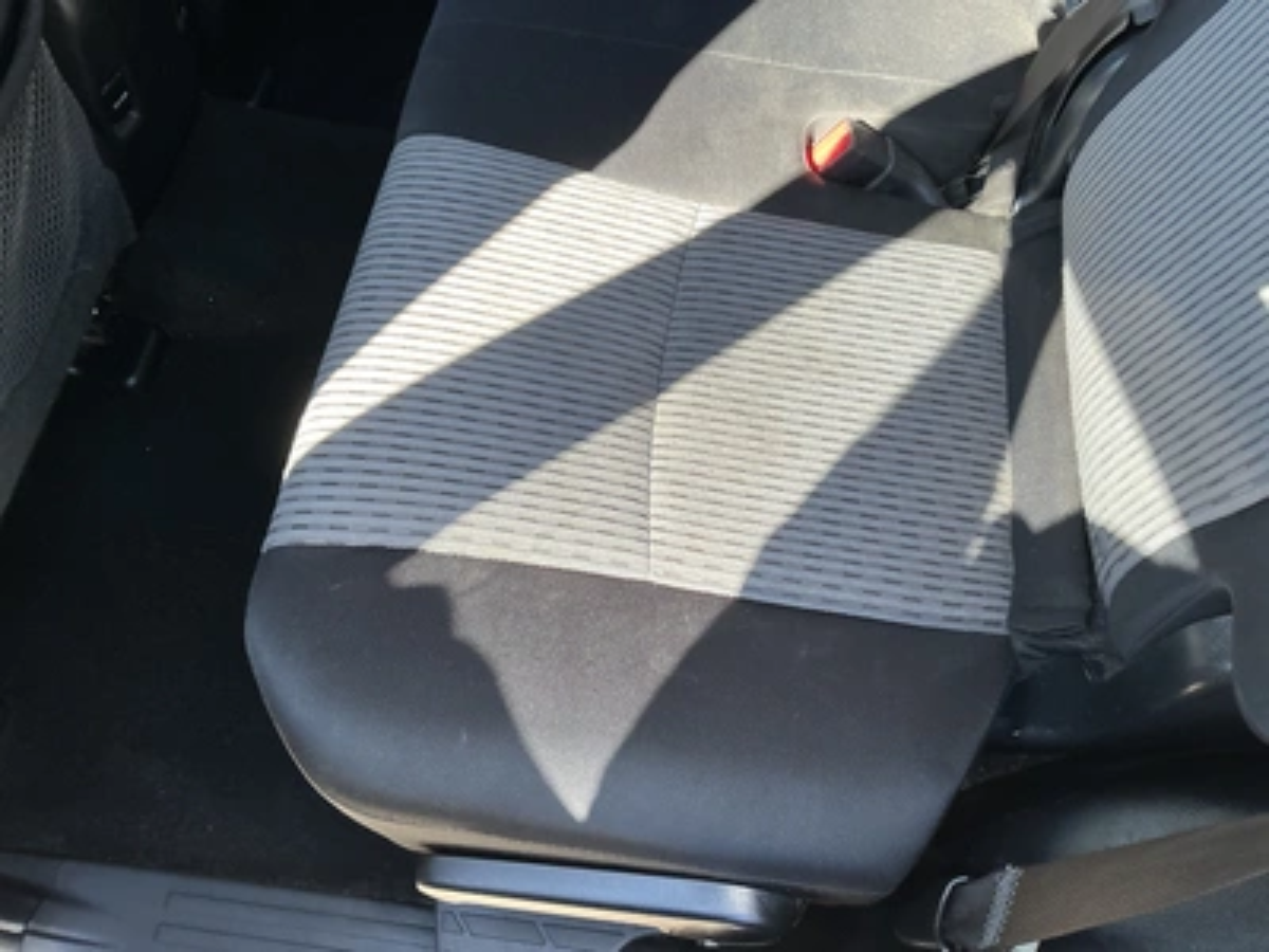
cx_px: 634
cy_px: 476
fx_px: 1026
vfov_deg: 49.7
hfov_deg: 63.4
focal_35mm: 28
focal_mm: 3
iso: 50
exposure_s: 1/122
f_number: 1.8
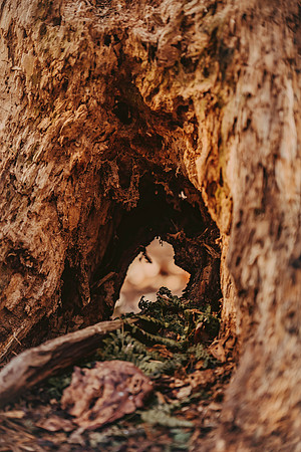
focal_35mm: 116
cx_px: 150
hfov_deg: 11.8
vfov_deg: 17.6
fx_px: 1455
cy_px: 226
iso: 250
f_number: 2.8
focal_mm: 116
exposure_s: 1/400
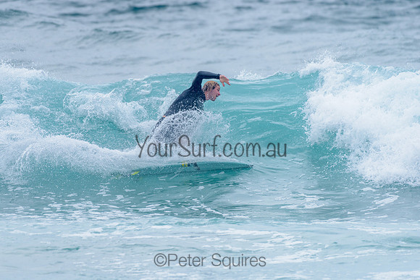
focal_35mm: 613
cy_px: 108
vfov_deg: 2.2
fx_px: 7151
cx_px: 163
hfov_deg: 3.4
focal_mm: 500
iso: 180
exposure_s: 1/2000
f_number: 5.6
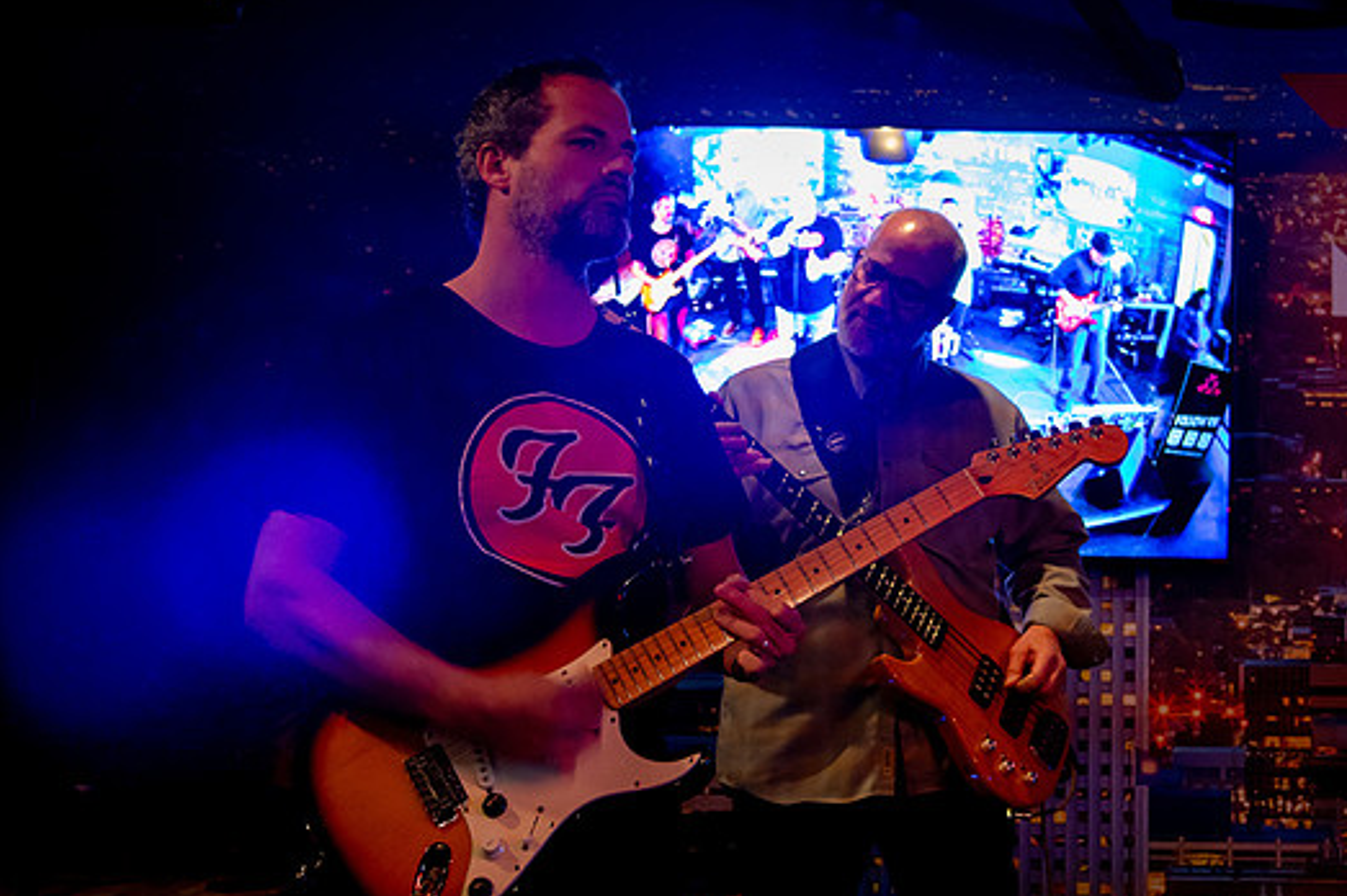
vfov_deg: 24.1
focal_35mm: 56
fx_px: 2094
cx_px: 869
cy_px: 359
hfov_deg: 35.4
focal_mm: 38
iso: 6400
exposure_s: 1/80
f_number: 4
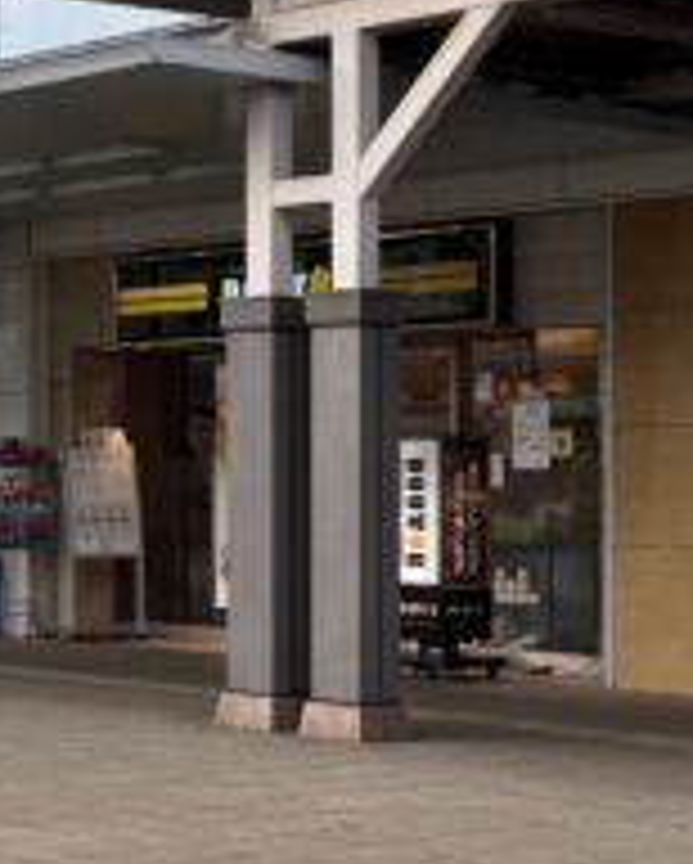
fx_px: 2457
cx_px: -538
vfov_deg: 19.9
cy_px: 439
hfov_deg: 14.3
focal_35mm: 96
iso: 50
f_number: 1.6
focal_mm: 5.96
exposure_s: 1/531
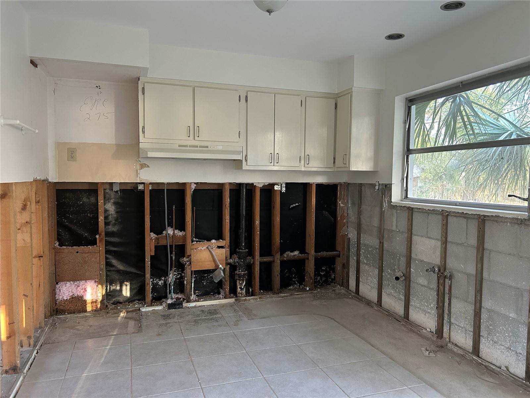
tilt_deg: -4.3
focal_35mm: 26
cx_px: 265
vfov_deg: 53.1
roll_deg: -0.1
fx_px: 398
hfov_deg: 67.3
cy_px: 199
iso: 320
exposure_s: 1/60
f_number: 1.5
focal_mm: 5.7
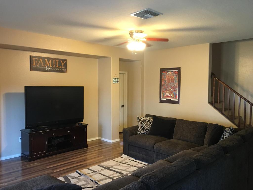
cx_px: 126
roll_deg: -0.4
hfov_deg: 61.7
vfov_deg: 48.2
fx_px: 212
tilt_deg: -1.3
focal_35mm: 29
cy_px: 95
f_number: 2.2
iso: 200
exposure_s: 1/30
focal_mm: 4.15
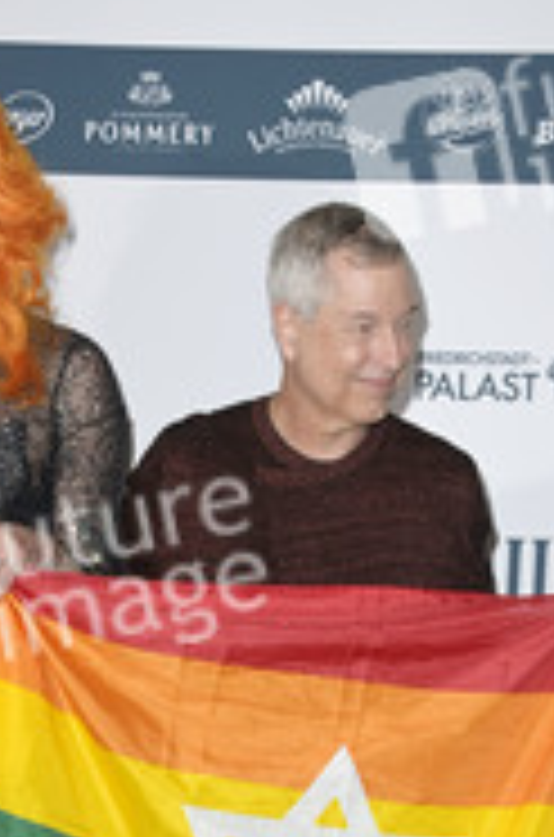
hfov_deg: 14.0
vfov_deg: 20.5
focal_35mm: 97
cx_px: 167
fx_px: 2252
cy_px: 810
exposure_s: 1/250
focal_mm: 45
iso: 640
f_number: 6.3
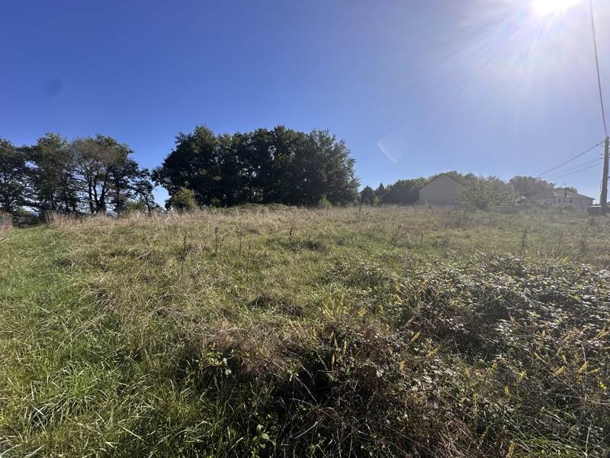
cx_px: 305
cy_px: 229
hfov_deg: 102.1
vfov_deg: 85.7
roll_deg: -1.5
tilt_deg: -0.7
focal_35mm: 14
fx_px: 247
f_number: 2.2
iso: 40
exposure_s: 1/1742
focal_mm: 2.22
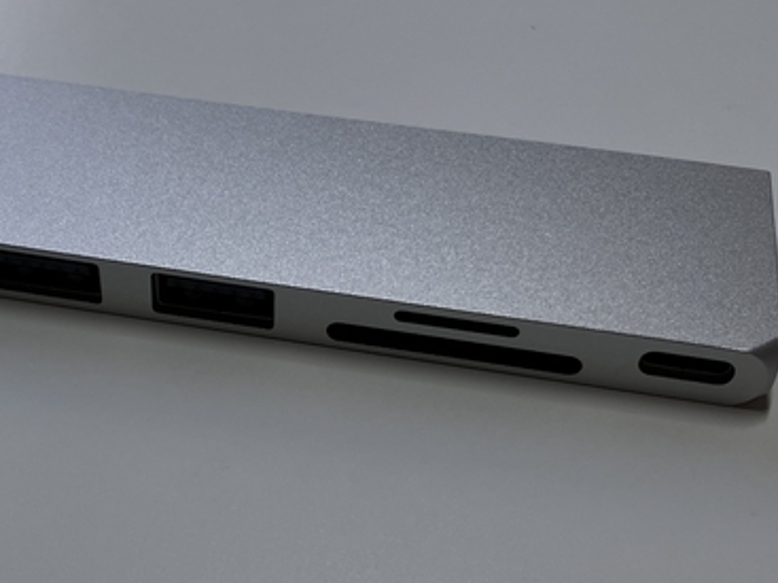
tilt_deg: -46.0
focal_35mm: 61
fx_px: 1371
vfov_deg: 24.0
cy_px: 358
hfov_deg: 31.3
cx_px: 220
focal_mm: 3.99
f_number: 1.8
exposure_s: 1/291
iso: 32
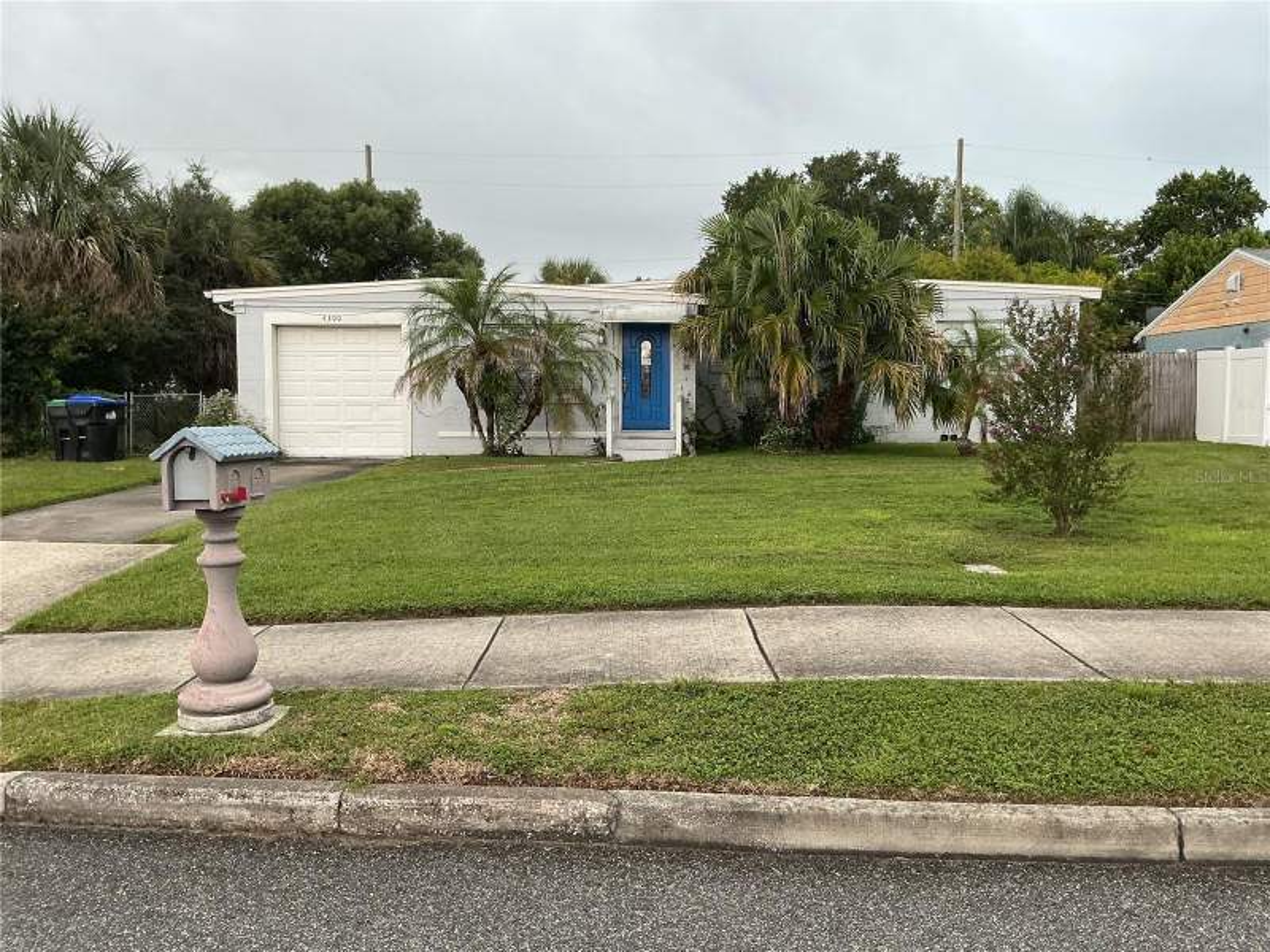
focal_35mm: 29
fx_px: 1064
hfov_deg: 61.7
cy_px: 476
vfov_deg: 48.2
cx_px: 635
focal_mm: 3
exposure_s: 1/120
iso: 40
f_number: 1.8
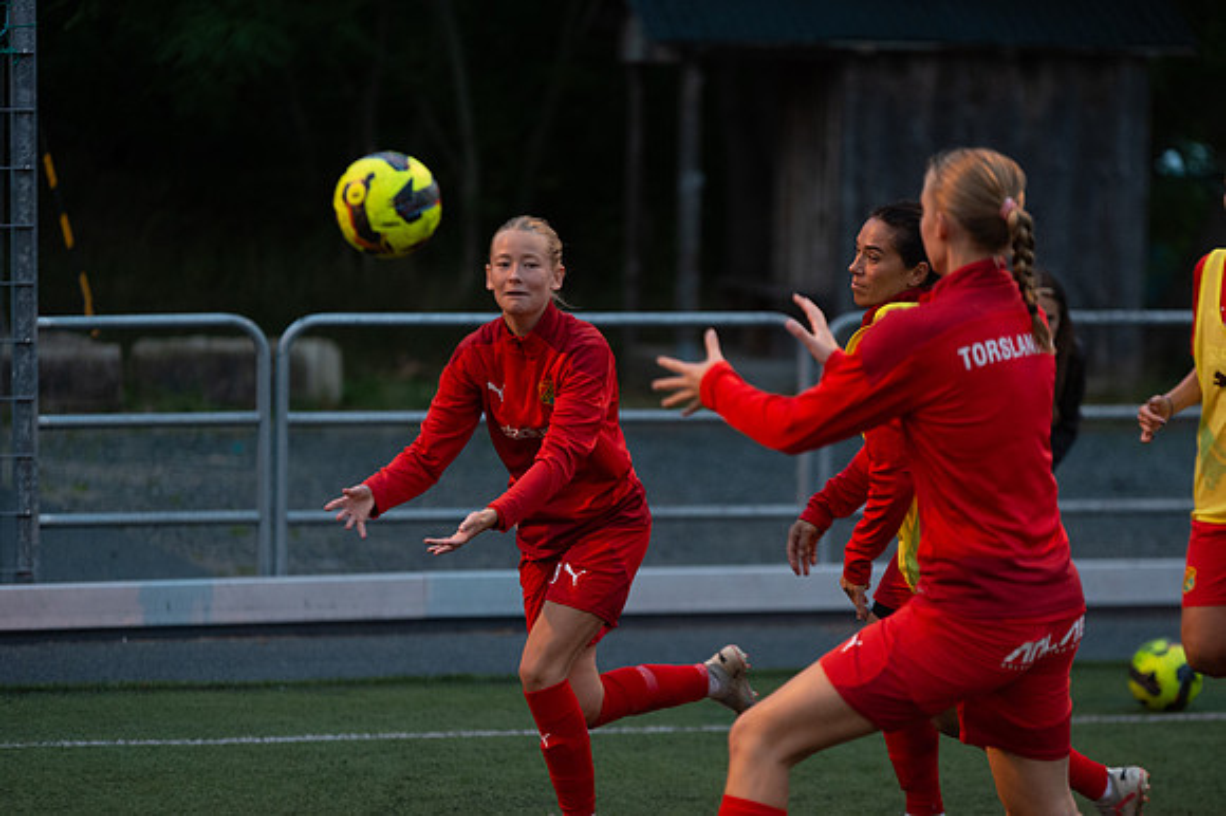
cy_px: 408
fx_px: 6107
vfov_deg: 7.6
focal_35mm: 179
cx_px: 613
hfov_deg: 11.5
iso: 3600
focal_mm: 175
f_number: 3.2
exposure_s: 1/640
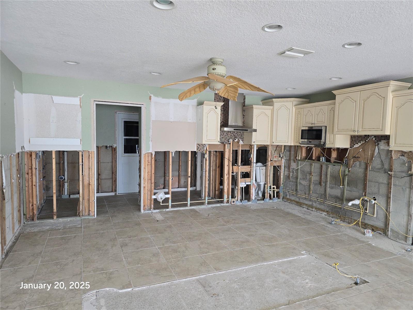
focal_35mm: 23
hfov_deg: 73.9
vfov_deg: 58.9
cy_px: 155
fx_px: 274
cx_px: 206
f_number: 1.7
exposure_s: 1/120
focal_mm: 6.3
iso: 320
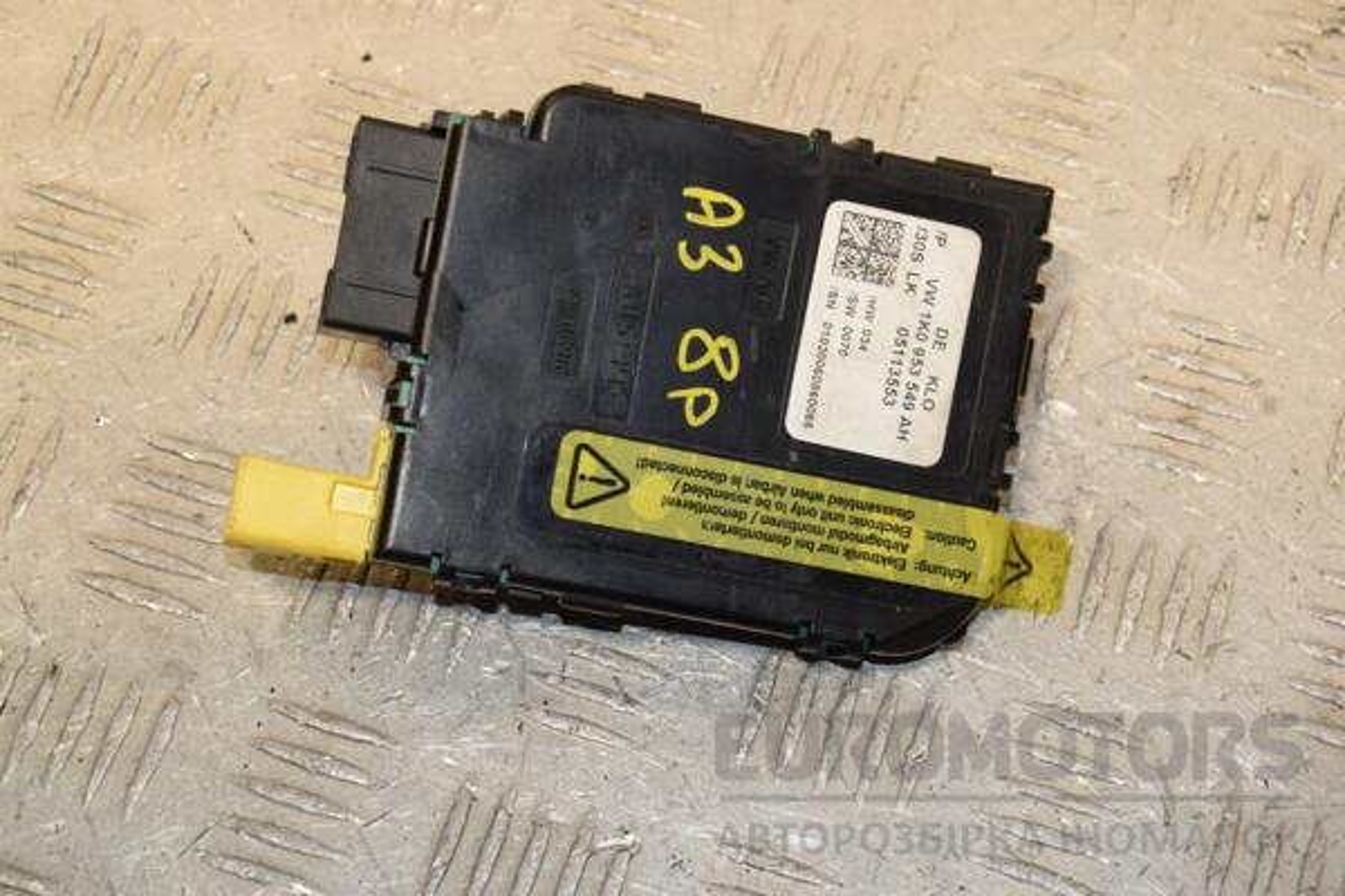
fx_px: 3250
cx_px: 672
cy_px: 448
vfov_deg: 15.7
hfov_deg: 23.4
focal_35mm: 87
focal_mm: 58
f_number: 8
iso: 800
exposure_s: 1/200
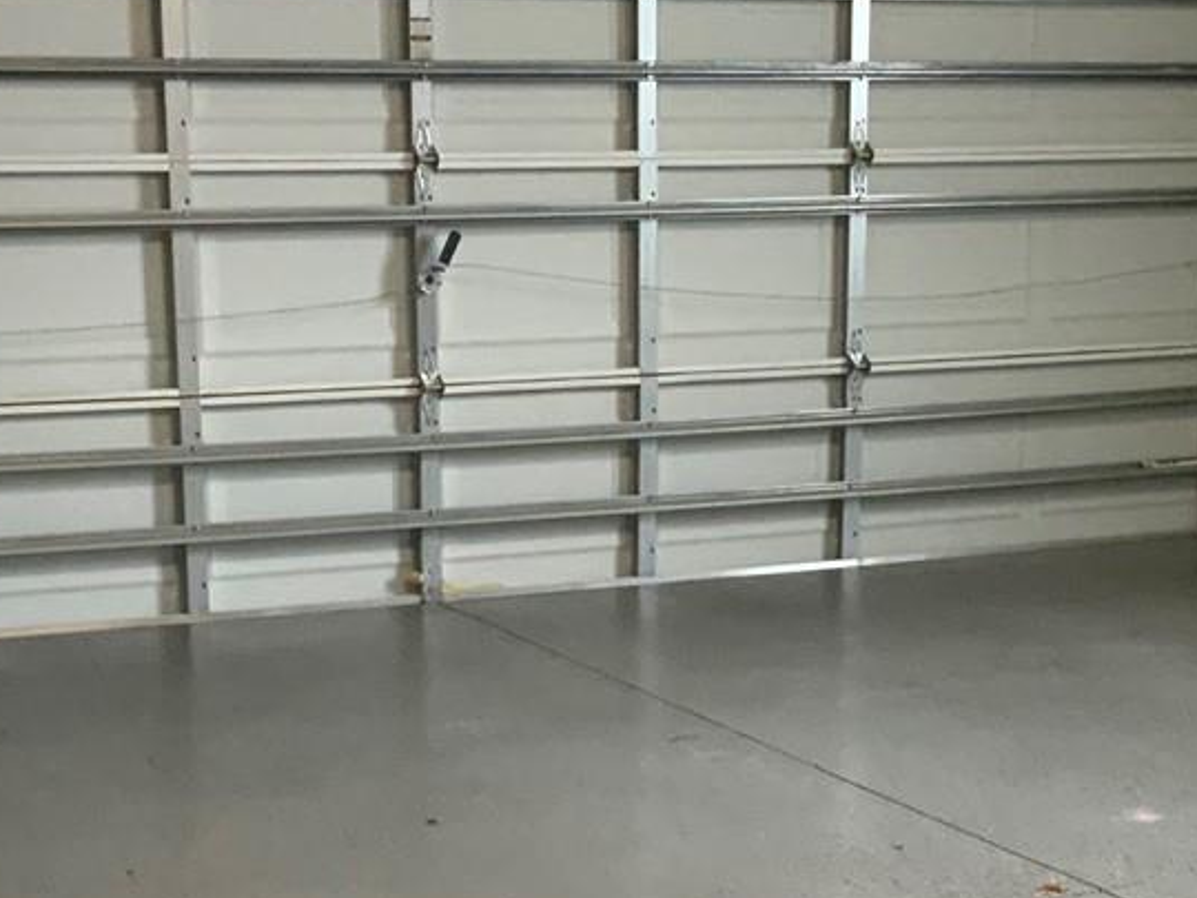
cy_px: 769
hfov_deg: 22.7
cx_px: 747
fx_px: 2974
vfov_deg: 17.0
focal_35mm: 86
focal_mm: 3
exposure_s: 1/60
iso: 250
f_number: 1.8
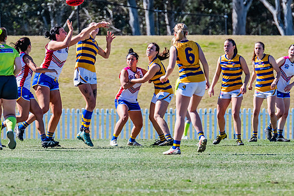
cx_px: 84
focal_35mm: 664
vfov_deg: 2.1
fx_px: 5424
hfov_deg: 3.1
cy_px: 81
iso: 800
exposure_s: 1/1600
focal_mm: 420
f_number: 8
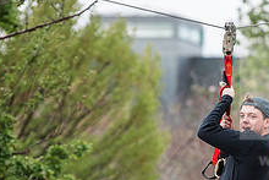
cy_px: 186
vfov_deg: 2.8
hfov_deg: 4.2
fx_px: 3649
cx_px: 203
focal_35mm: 488
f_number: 3.5
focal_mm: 185
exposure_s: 1/640
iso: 400
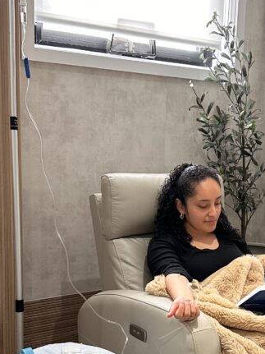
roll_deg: -3.3
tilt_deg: -12.1
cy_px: 243
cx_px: 230
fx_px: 582
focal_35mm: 57
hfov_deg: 25.0
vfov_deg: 33.4
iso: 160
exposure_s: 1/60
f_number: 1.78
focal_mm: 6.86
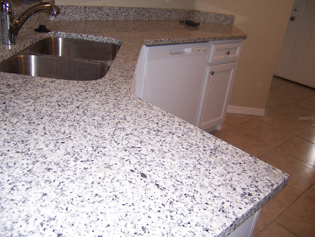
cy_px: 118
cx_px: 155
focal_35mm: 34
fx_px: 309
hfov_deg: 54.0
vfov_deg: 41.8
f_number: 2.8
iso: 80
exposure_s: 1/60
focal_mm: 5.5
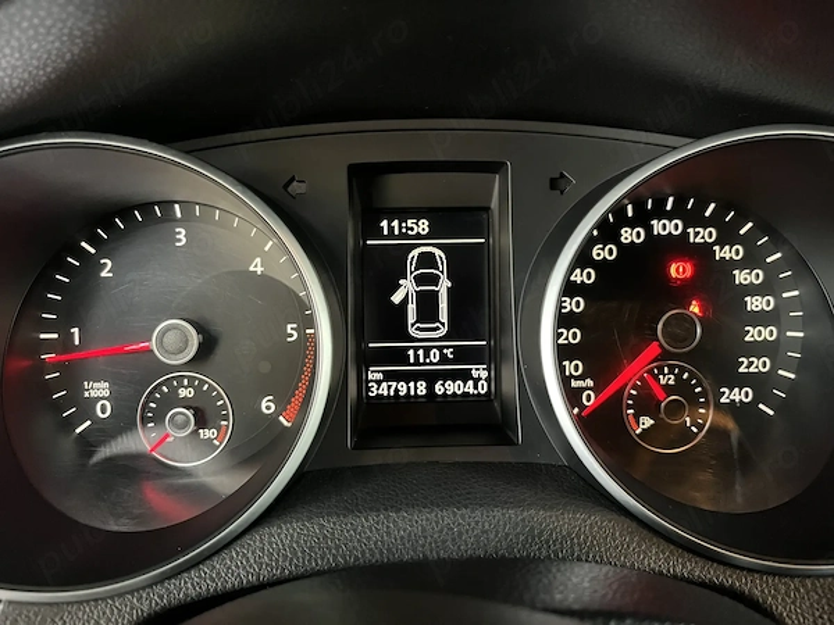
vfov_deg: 53.1
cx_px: 417
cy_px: 312
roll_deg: +0.9
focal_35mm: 26
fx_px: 626
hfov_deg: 67.3
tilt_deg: -23.4
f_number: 1.6
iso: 640
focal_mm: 5.1
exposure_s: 1/38
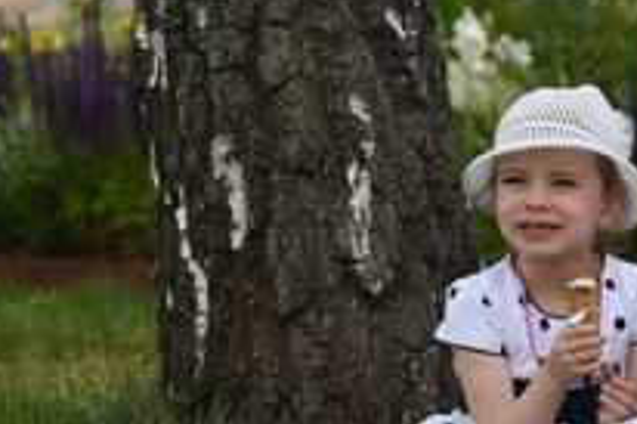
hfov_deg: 3.0
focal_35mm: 678
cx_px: 717
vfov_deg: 2.0
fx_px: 11987
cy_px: 504
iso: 160
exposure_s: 1/640
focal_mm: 200
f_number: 4
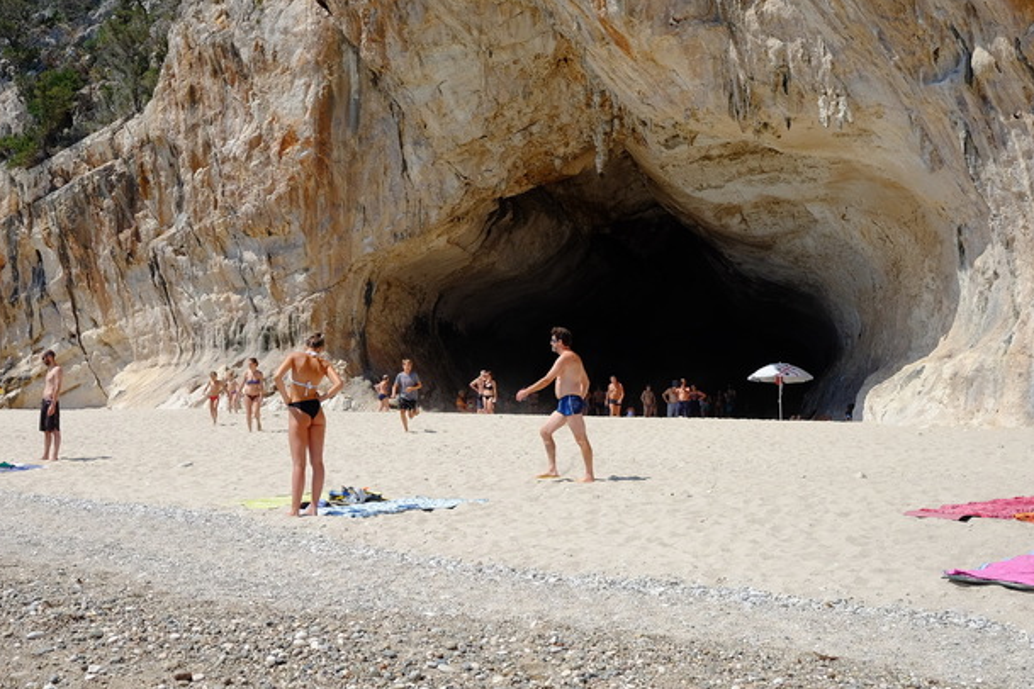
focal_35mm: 46
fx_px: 1321
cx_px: 411
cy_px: 381
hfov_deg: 42.5
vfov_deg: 29.2
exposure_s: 1/250
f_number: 8
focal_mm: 23
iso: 400
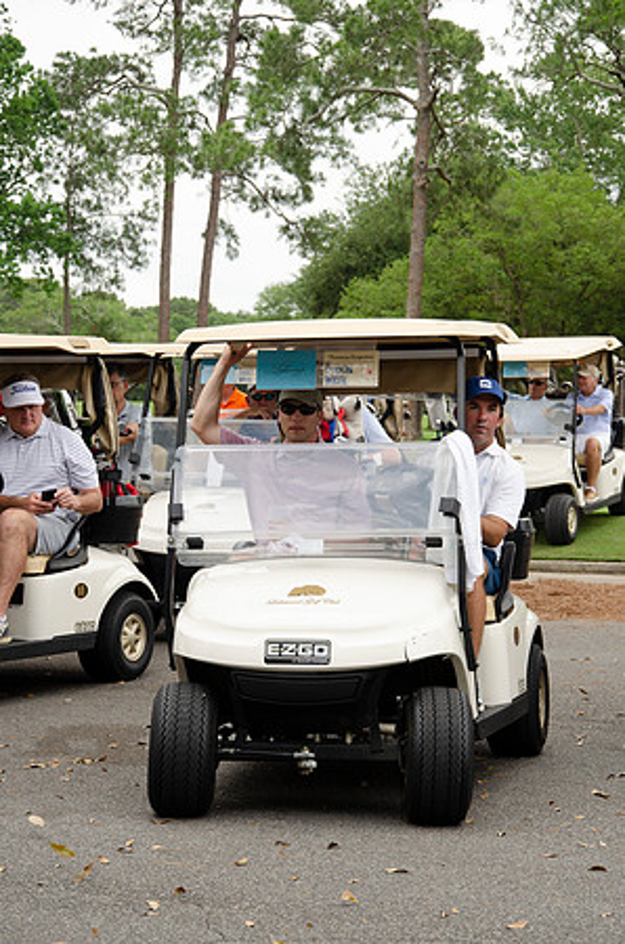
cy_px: 472
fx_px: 2590
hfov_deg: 13.8
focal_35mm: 99
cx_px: 312
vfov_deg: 20.7
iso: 400
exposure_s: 1/500
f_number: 7.1
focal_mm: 66
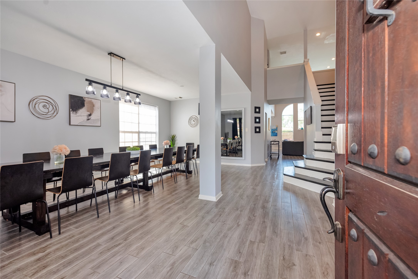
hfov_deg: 104.2
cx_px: 209
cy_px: 140
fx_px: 163
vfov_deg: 81.2
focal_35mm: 14
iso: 720
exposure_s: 1/125
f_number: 5.6
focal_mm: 14
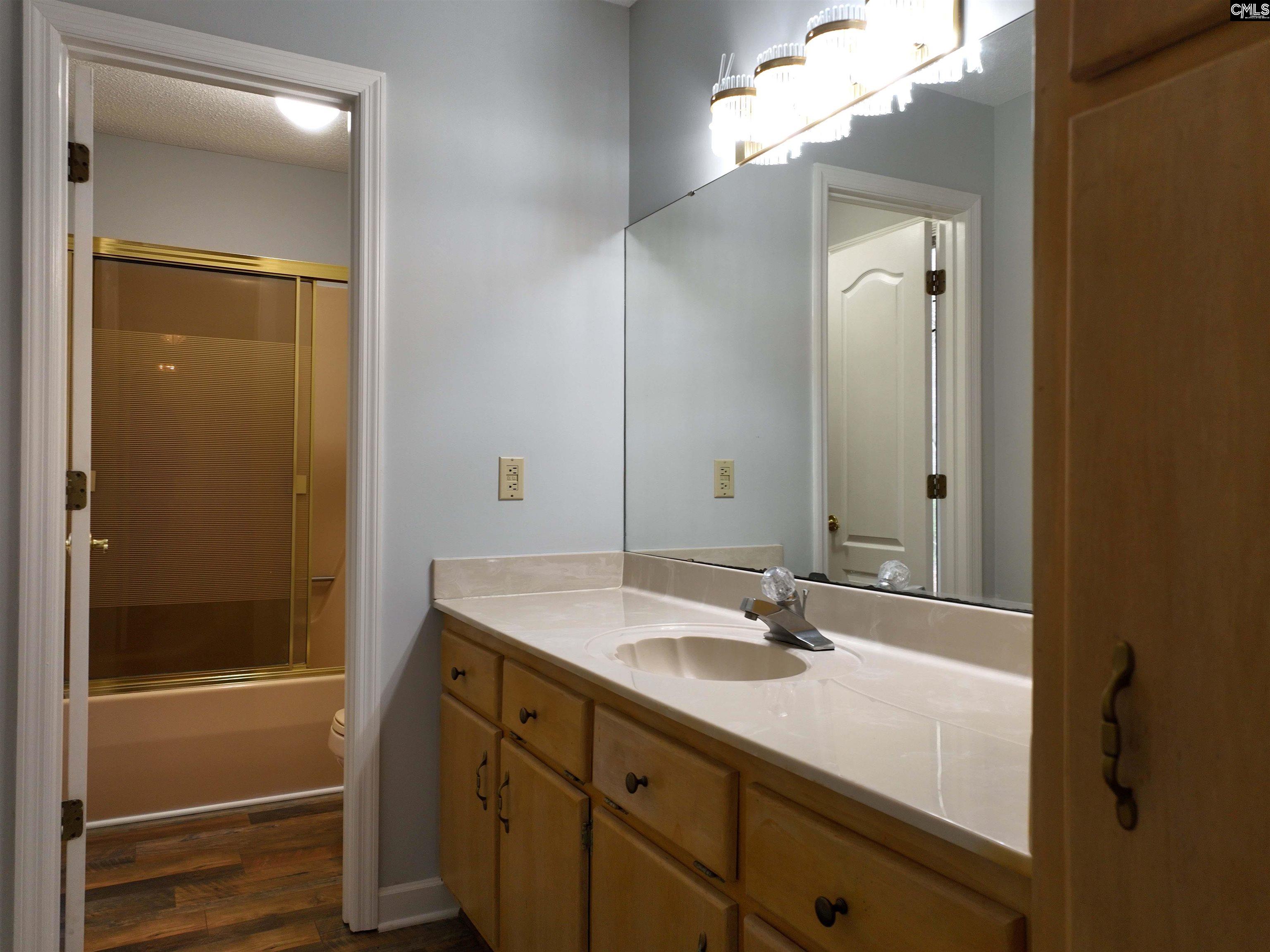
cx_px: 635
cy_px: 476
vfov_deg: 56.8
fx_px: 880
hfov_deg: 71.6
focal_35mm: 24
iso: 130
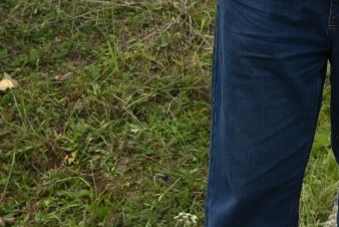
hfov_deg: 9.5
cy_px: -265
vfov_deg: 6.6
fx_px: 1894
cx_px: 698
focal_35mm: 201
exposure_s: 1/250
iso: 200
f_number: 4
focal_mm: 42
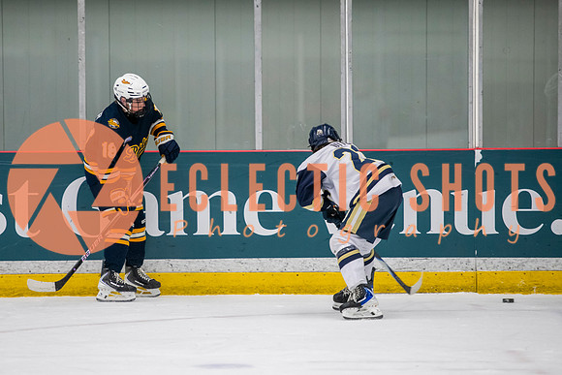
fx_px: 3791
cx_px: 231
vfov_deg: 5.7
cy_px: 187
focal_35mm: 243
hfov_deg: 8.5
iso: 2000
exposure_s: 1/640
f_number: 3.2
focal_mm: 180
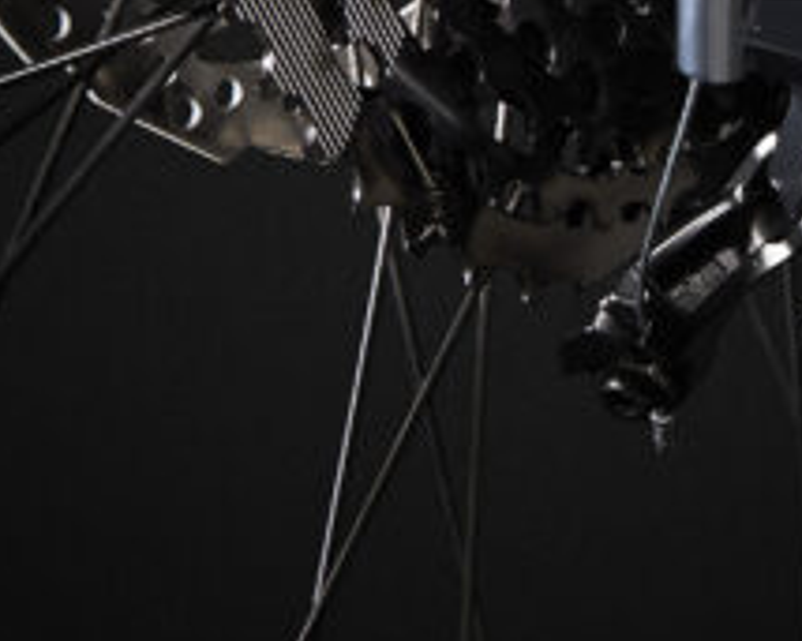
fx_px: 3630
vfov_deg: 10.1
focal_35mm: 153
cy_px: 109
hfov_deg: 12.3
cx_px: 1001
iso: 125
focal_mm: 34
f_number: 13
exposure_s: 1/125
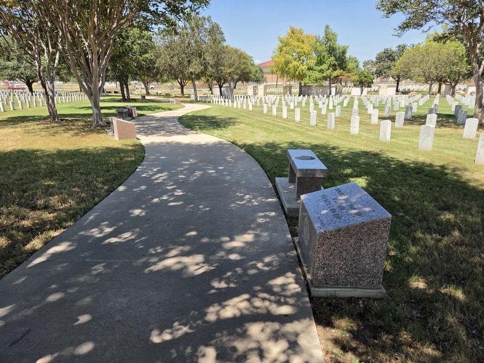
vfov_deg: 58.9
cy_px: 182
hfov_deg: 73.9
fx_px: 322
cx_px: 242
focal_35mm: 23
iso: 80
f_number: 1.8
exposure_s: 1/2384
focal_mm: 5.4
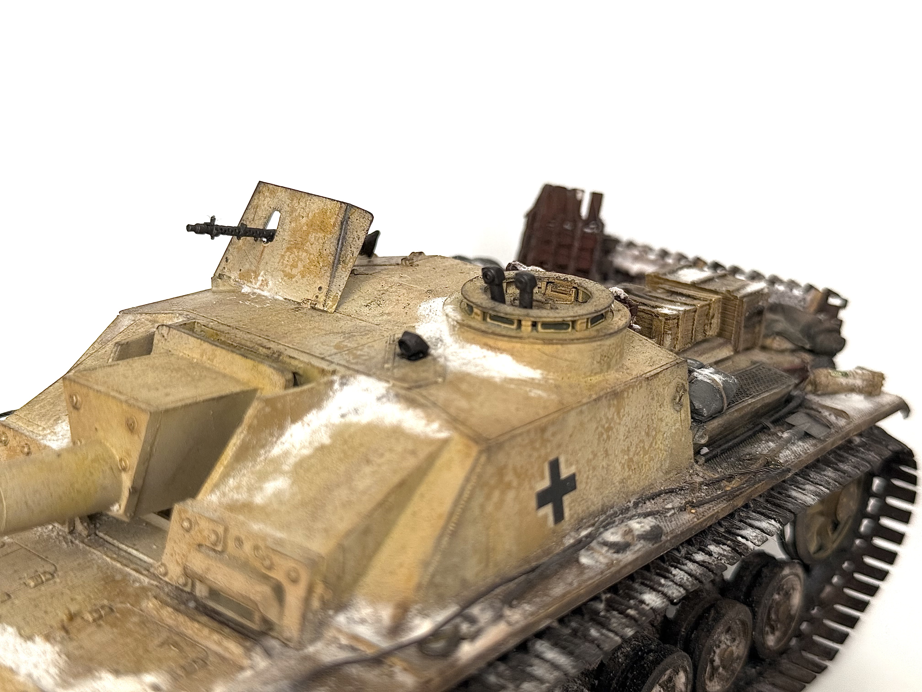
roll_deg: -1.7
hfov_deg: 39.7
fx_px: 1278
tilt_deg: -23.7
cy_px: 346
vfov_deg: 30.3
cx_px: 461
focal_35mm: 48
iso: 80
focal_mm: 6.76
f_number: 1.78
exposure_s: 1/240
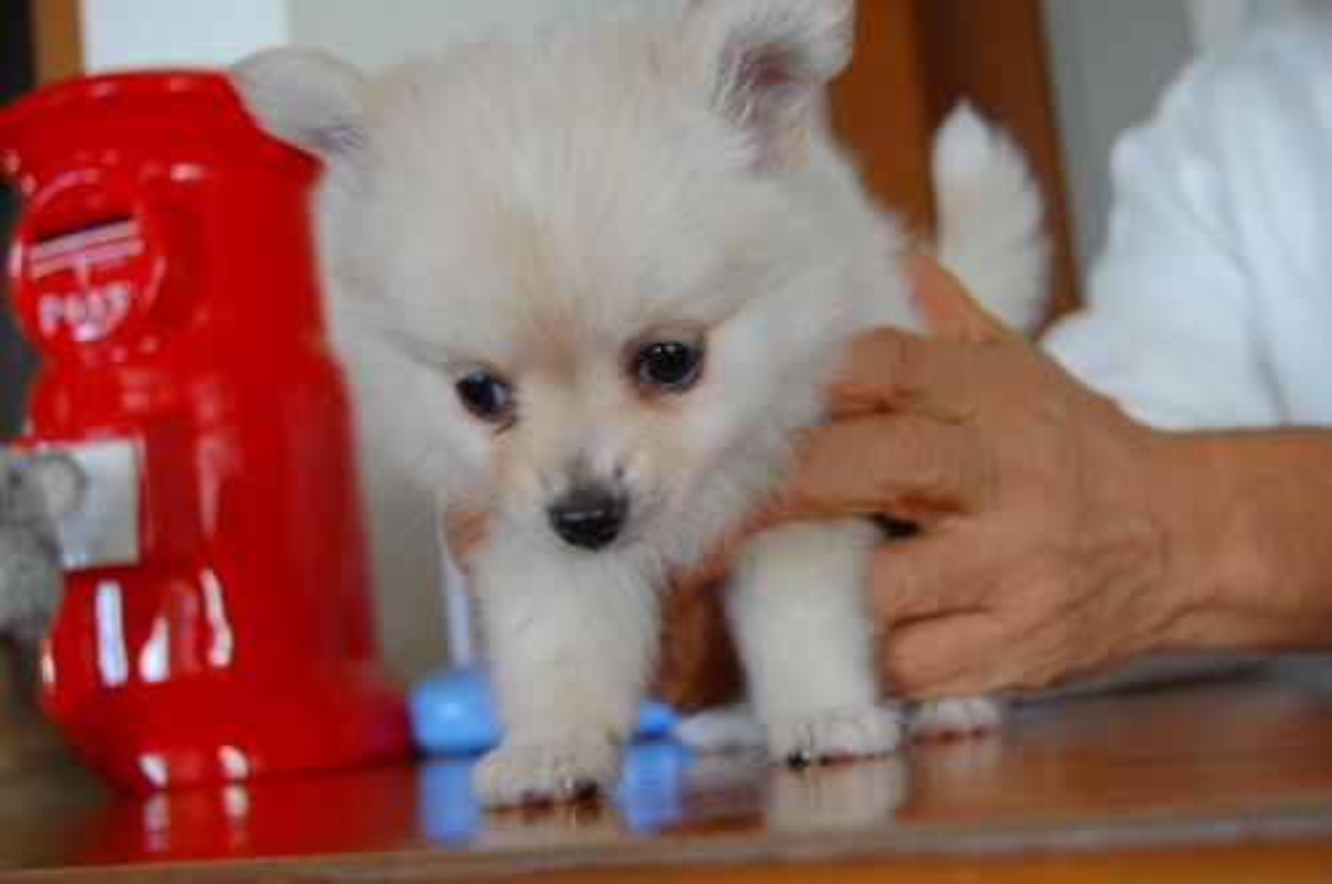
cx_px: 666
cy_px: 442
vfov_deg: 28.0
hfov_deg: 41.2
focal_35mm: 48
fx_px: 1774
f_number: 4.5
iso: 640
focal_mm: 32
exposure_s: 1/60
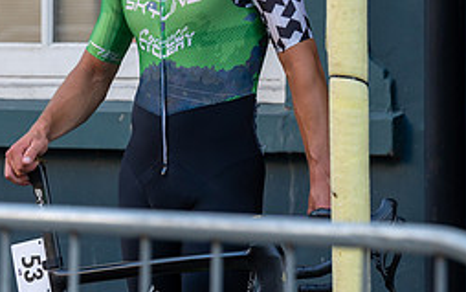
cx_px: 81
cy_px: -14
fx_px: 4498
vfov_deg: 3.7
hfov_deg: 5.9
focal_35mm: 354
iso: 1250
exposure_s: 1/640
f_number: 4
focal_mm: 152
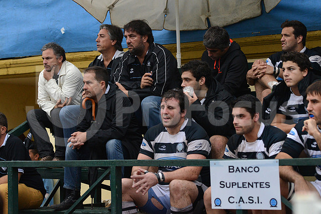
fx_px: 892
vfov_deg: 13.7
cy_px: 107
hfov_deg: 20.4
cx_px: 160
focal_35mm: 100
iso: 4000
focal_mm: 100
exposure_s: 1/320
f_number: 4
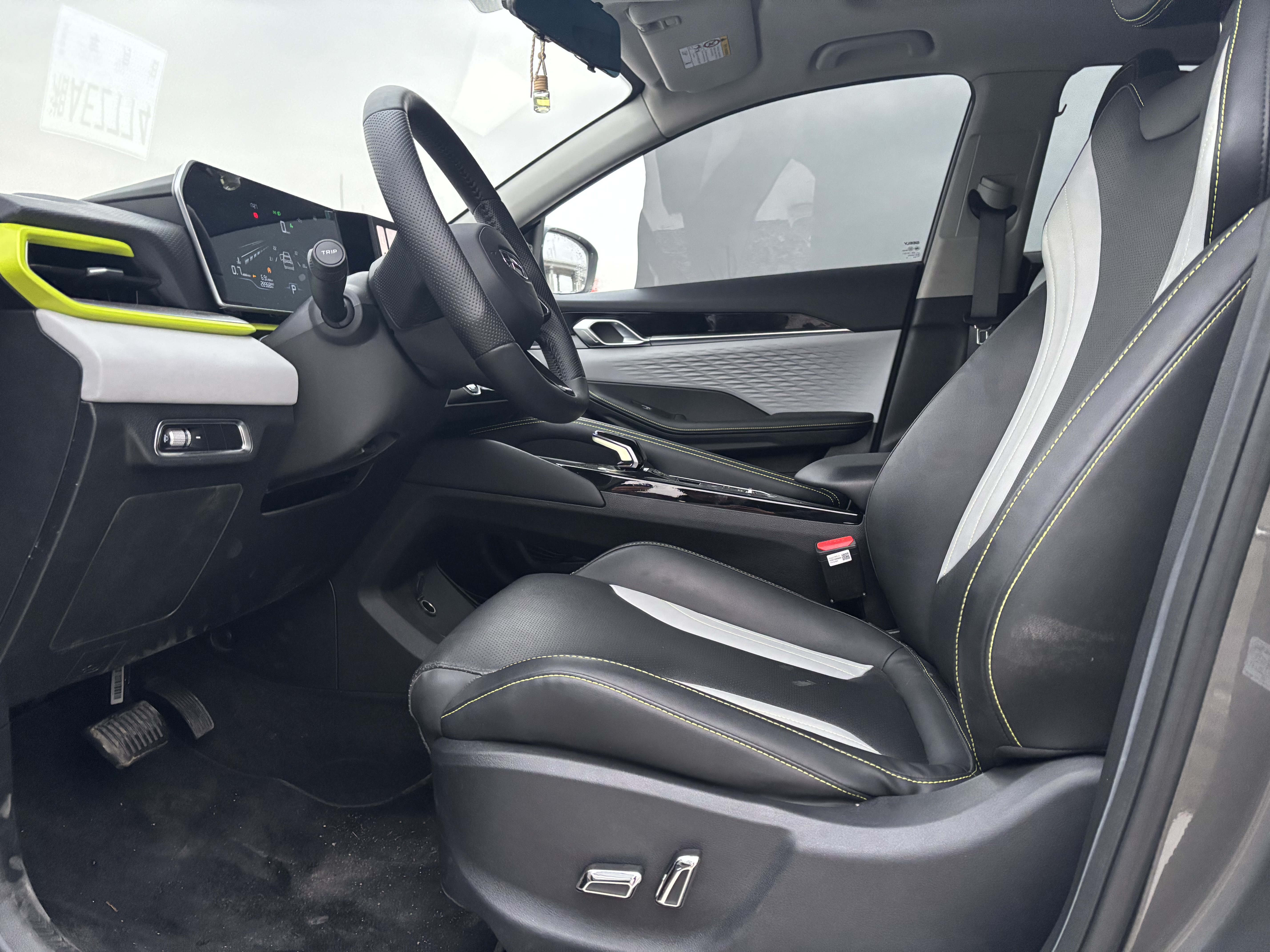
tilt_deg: -7.2
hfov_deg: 67.3
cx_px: 635
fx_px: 954
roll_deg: -1.0
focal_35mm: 26
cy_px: 476
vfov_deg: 53.1
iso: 500
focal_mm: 5.96
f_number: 1.6
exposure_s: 1/55
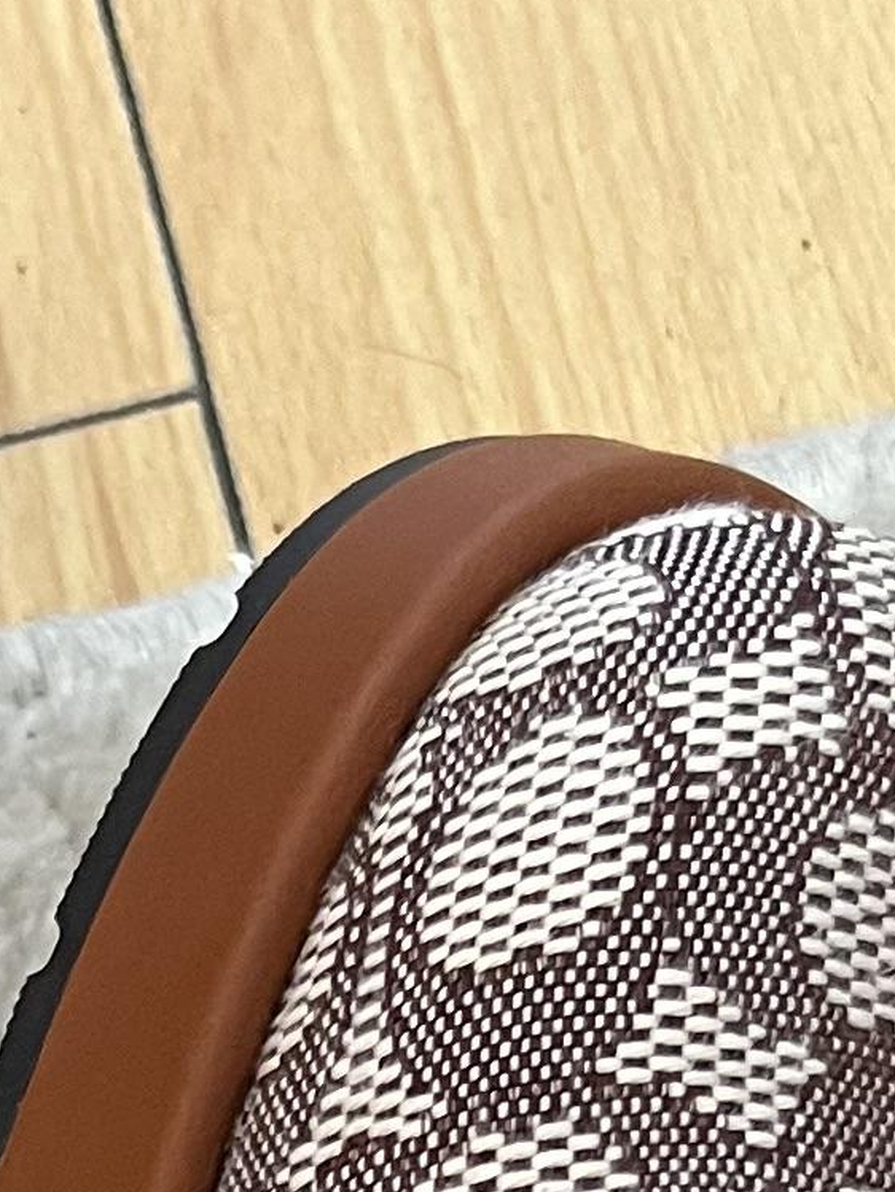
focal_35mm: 140
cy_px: 1860
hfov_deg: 10.4
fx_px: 4825
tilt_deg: -78.9
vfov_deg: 13.2
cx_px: -215
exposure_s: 1/60
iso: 200
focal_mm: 5.7
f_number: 1.5
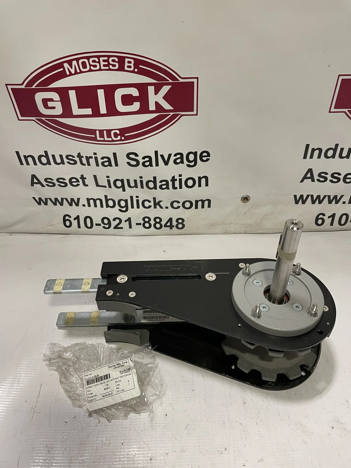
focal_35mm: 26
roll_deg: +0.8
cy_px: 234
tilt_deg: -41.6
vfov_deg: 67.3
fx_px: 352
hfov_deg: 53.1
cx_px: 176
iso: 160
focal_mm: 4.2
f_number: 1.6
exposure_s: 1/60
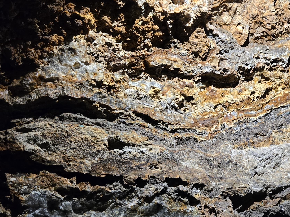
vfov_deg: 26.5
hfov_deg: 33.5
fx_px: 461
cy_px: 98
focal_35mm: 55
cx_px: 247
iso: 500
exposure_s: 1/100
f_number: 1.8
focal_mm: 5.4
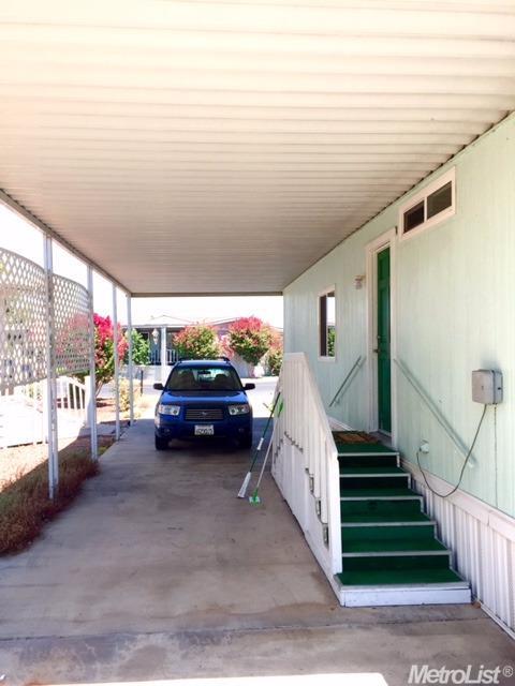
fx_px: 575
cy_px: 343
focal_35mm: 29
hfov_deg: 48.2
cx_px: 258
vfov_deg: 61.7
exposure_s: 1/618
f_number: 2.2
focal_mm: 4.15
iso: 32
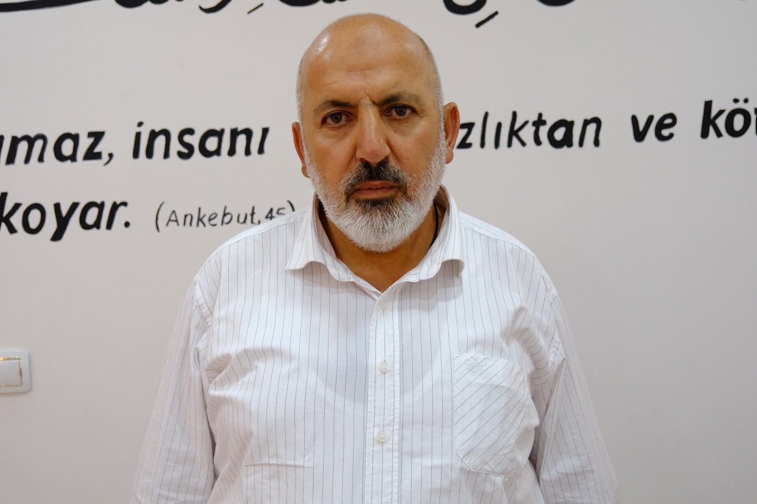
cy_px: 252
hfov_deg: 47.4
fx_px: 862
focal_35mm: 41
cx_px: 378
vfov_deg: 32.6
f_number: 4
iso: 1600
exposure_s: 1/125
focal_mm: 27.5
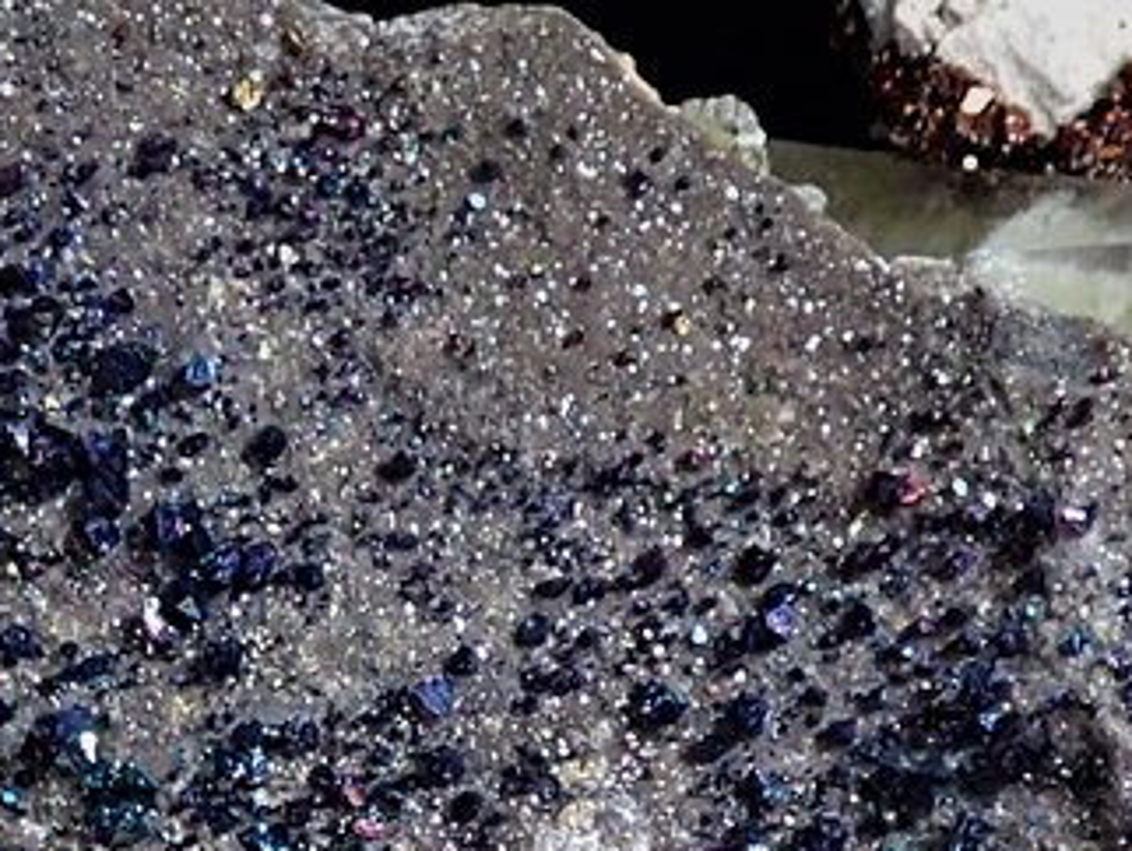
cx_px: 520
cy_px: 1378
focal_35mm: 149
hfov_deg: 13.2
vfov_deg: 9.6
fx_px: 4876
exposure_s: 1/60
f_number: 2.3
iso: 200
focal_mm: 5.5
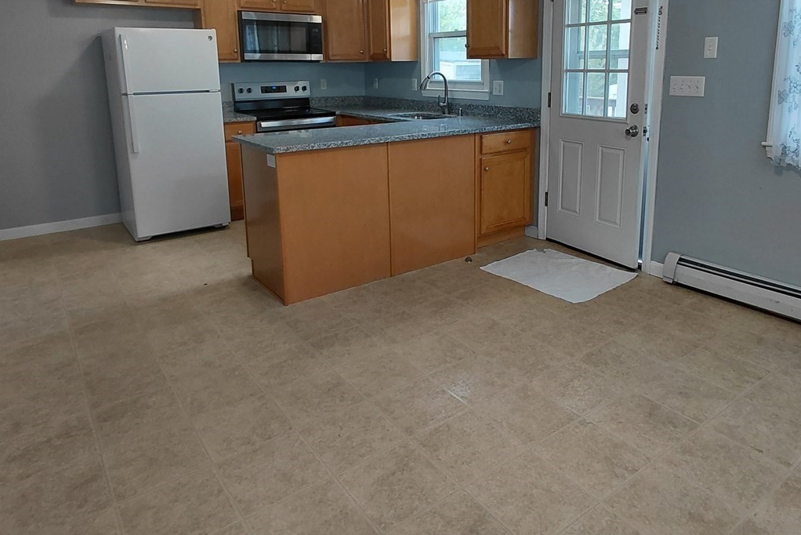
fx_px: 556
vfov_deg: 50.7
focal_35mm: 25
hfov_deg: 71.4
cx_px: 434
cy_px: 193
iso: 50
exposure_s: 1/60
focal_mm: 1.64
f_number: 2.2
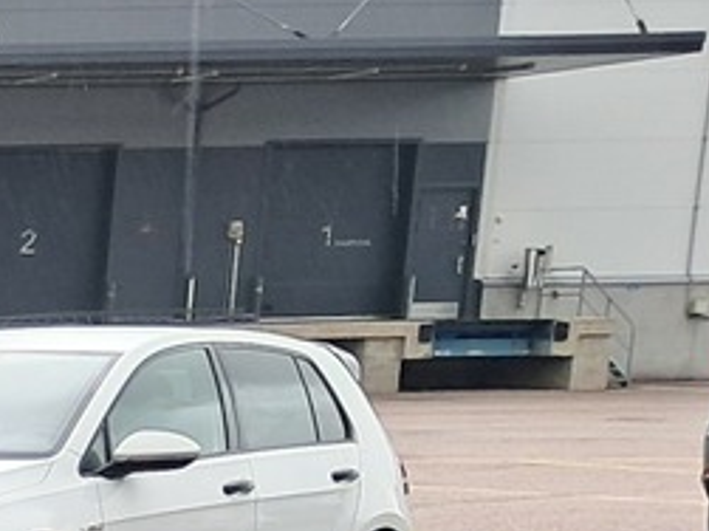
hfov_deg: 10.1
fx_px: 3173
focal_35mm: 155
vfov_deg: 8.9
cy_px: 1150
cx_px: -1299
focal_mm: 4
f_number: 1.8
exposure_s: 1/120
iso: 50
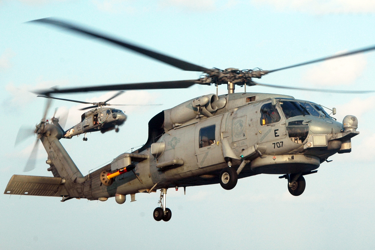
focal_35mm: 93
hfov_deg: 21.9
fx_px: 968
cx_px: 188
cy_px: 125
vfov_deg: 14.7
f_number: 11
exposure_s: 1/250
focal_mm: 62
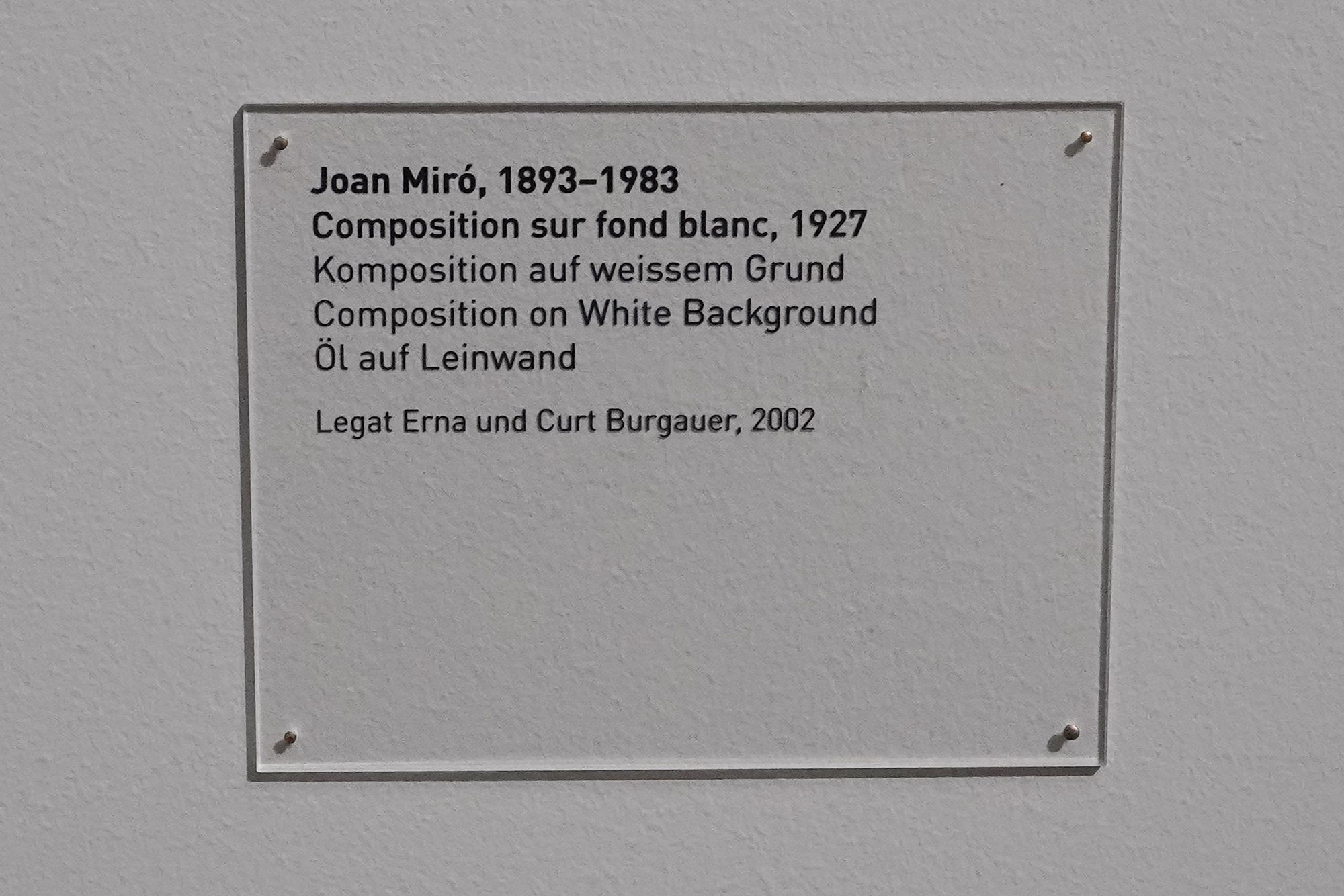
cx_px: 672
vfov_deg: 53.1
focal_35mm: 24
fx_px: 896
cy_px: 448
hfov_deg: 73.7
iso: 3200
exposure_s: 1/80
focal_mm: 24
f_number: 7.1
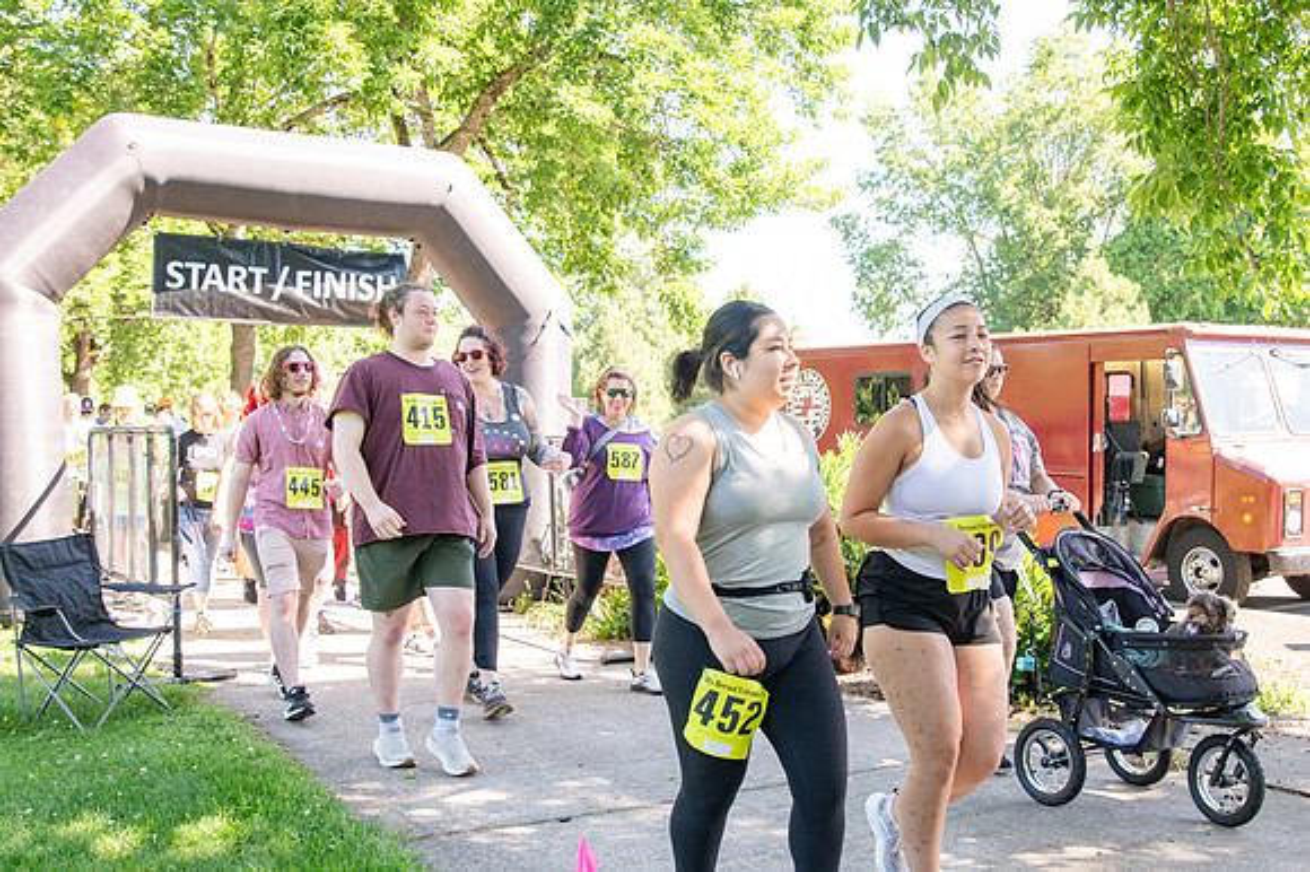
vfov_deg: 36.8
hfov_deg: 53.2
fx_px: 1309
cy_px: 436
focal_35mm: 36
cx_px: 655
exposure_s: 1/400
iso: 500
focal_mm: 24
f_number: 3.5
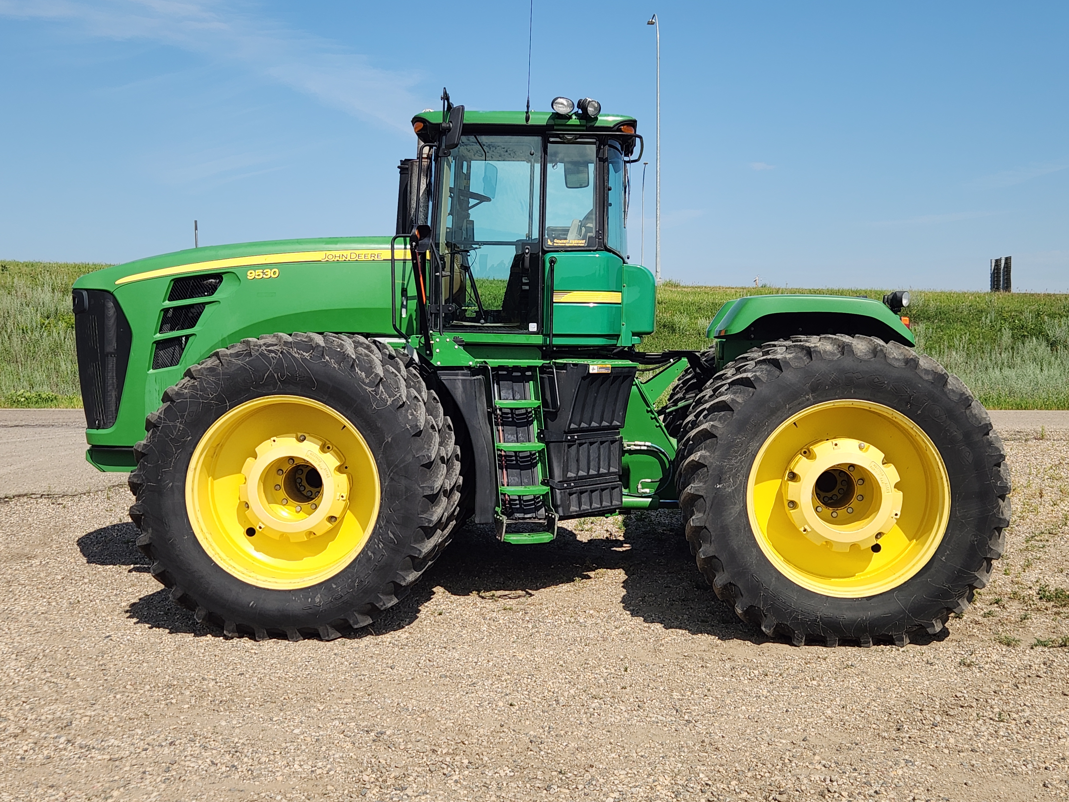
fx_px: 710
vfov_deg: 58.9
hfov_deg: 73.9
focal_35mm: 23
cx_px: 534
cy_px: 401
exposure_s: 1/1962
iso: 20
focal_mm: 5.4
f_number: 1.8
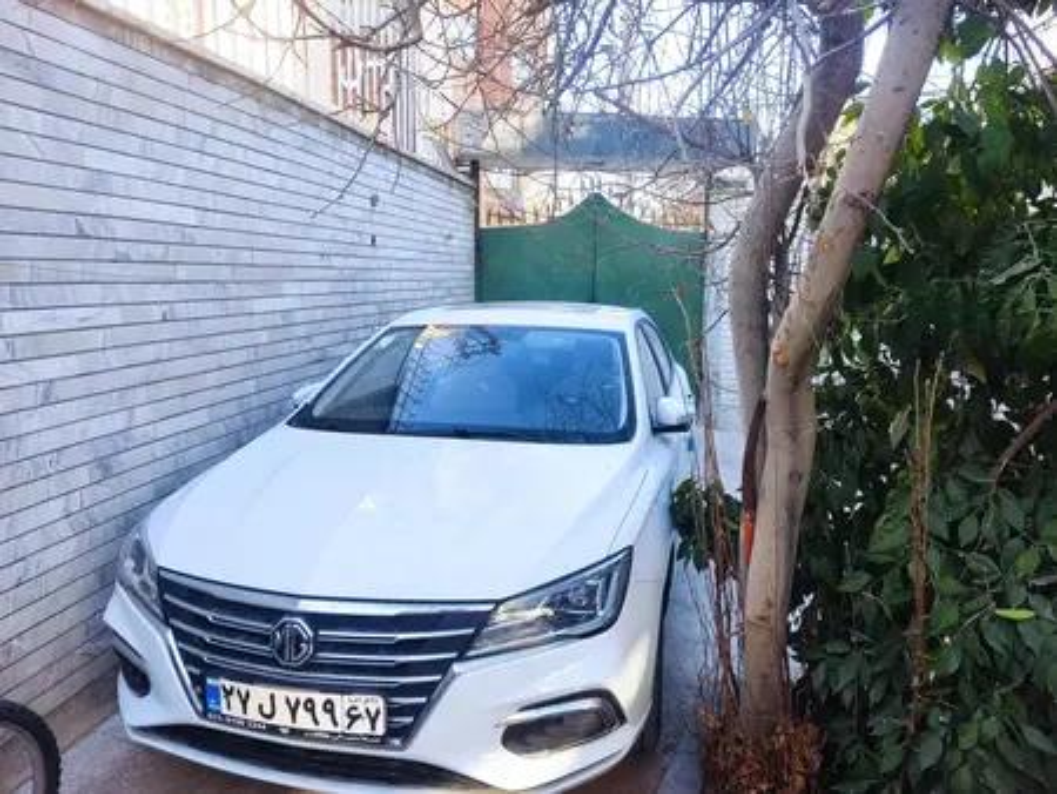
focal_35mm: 25
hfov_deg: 69.4
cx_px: 528
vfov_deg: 54.9
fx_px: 764
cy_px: 397
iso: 50
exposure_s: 1/188
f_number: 1.79
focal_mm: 4.71
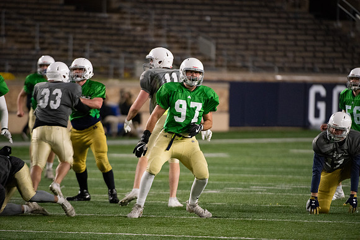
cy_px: 120
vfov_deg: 3.6
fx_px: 3801
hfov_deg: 5.4
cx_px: 180
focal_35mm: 380
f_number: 4.5
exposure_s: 1/500
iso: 4500
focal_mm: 380
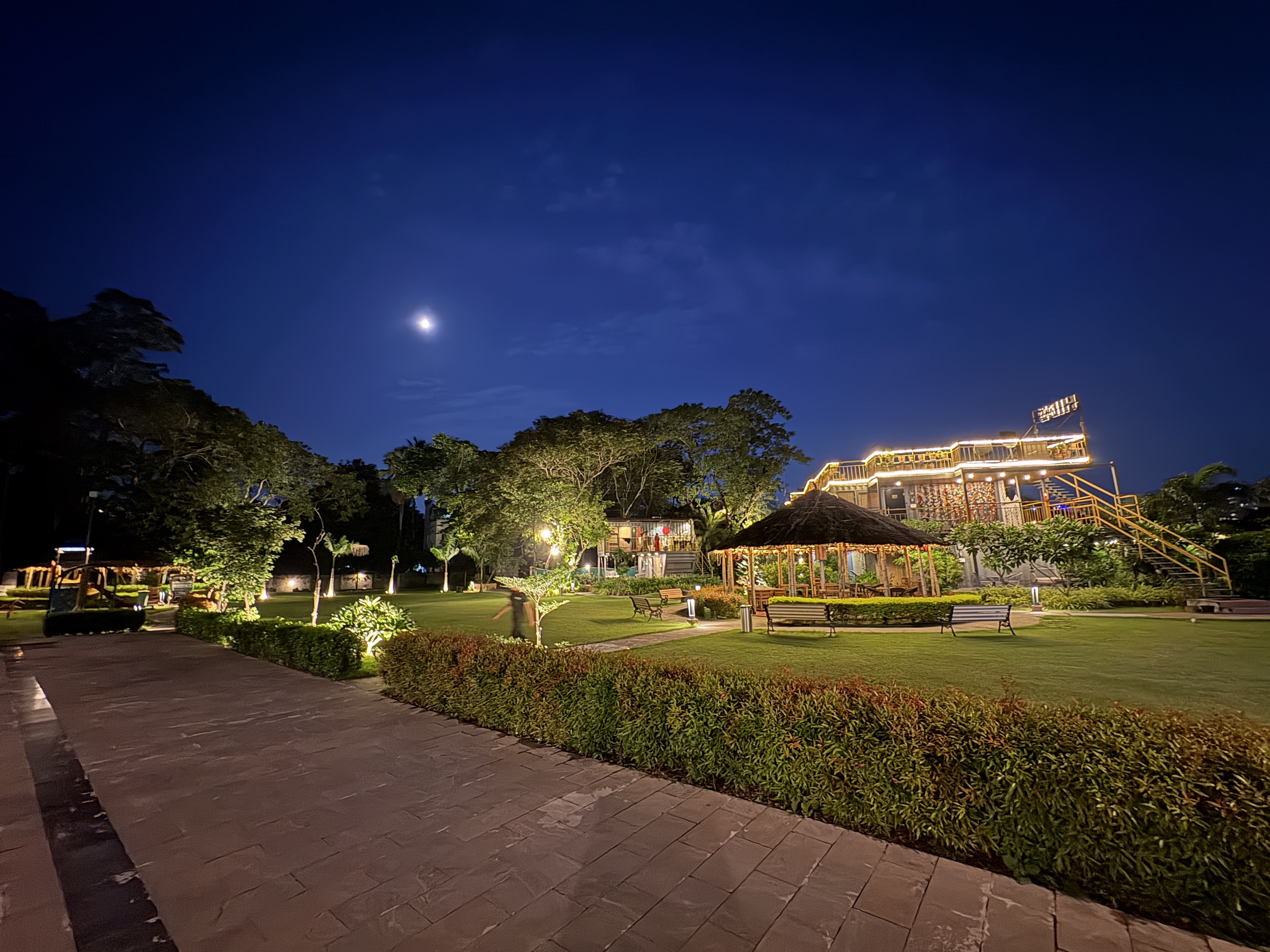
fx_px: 514
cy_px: 476
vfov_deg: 85.7
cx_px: 635
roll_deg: +2.0
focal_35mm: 14
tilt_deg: +11.1
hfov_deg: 102.1
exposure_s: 1/13
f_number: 2.2
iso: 1250
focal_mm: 2.22
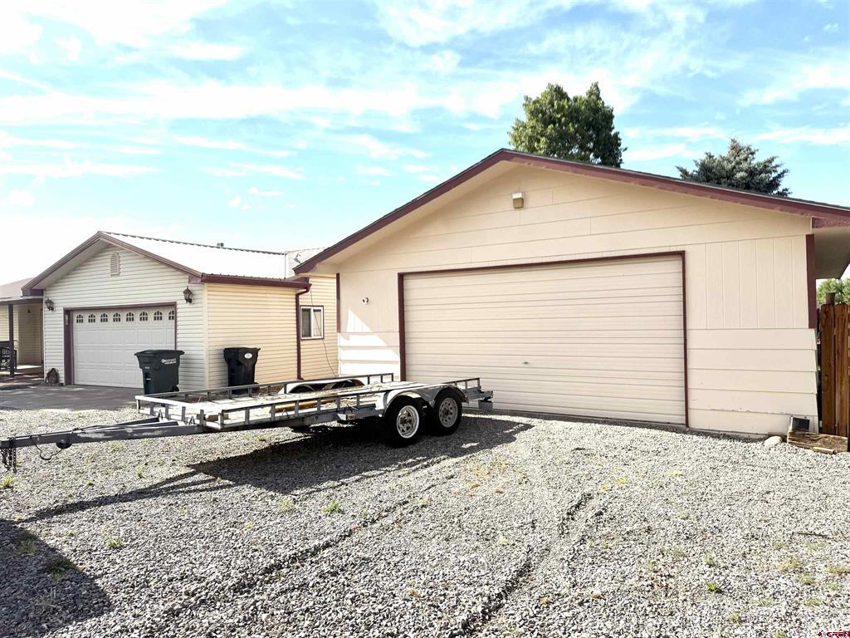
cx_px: 425
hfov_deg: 71.6
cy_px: 319
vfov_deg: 56.8
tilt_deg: +1.1
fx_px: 589
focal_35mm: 24
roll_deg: +1.2
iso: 80
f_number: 1.78
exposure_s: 1/4975
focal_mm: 6.76
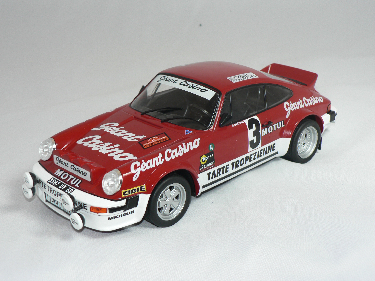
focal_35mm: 61
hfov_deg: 31.7
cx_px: 188
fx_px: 661
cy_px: 140
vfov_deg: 24.0
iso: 80
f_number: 3.2
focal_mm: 10.2
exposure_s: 1/80
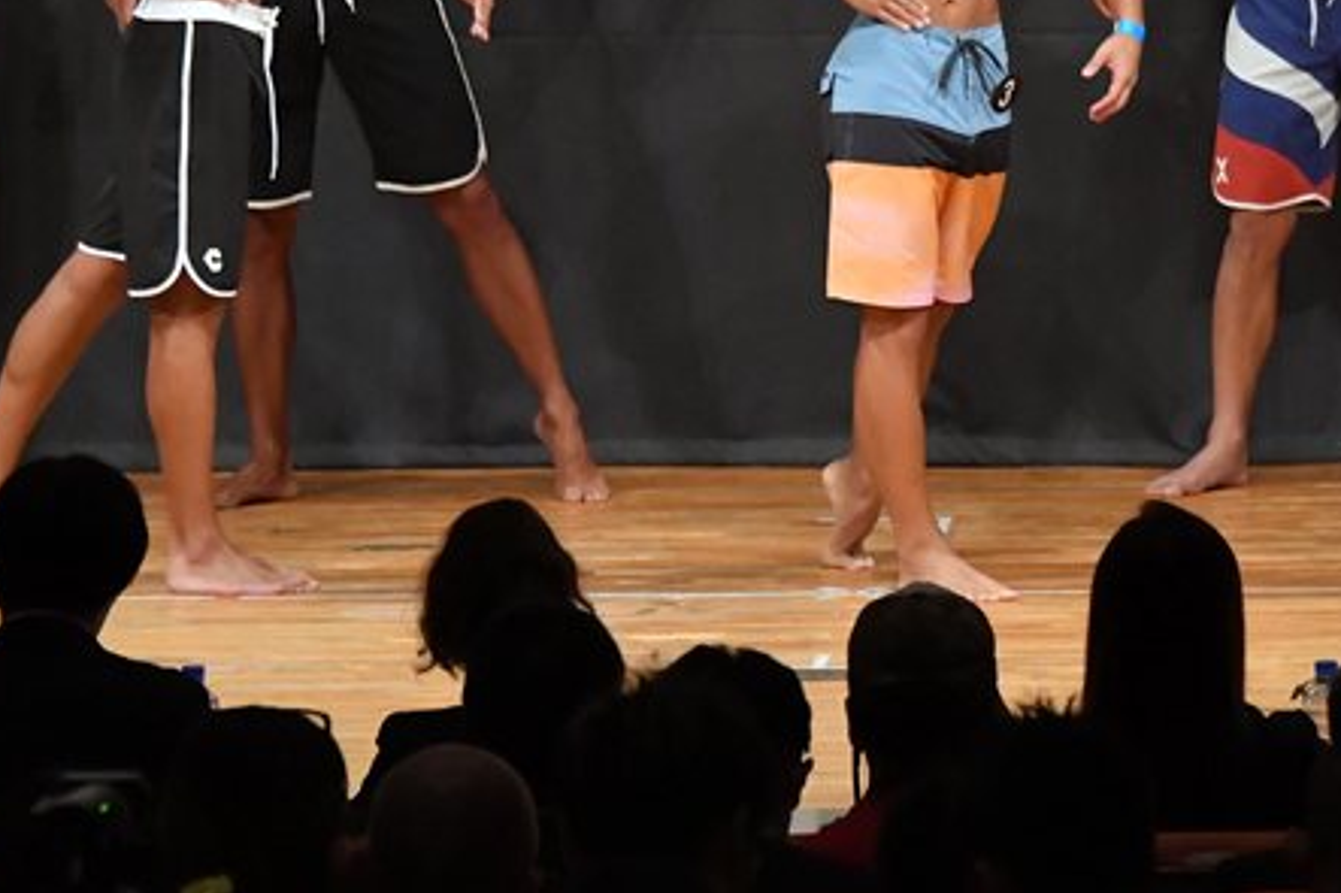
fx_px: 14149
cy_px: 130
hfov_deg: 5.4
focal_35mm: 380
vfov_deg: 3.6
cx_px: 840
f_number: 5.6
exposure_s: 1/400
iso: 7200
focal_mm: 145
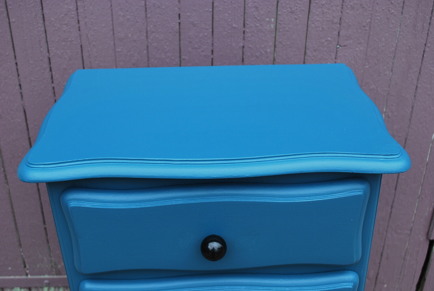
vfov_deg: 30.9
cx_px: 217
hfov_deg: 44.9
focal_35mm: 44
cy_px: 146
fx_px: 525
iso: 200
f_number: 5
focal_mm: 29
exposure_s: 1/100
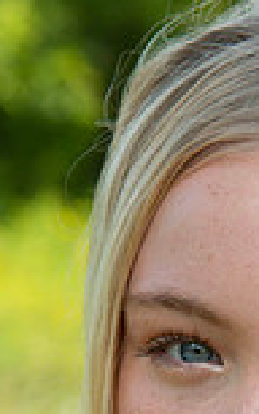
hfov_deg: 4.6
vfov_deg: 7.3
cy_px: 511
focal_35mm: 284
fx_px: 3198
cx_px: 310
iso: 320
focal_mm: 95
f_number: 8
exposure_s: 1/640
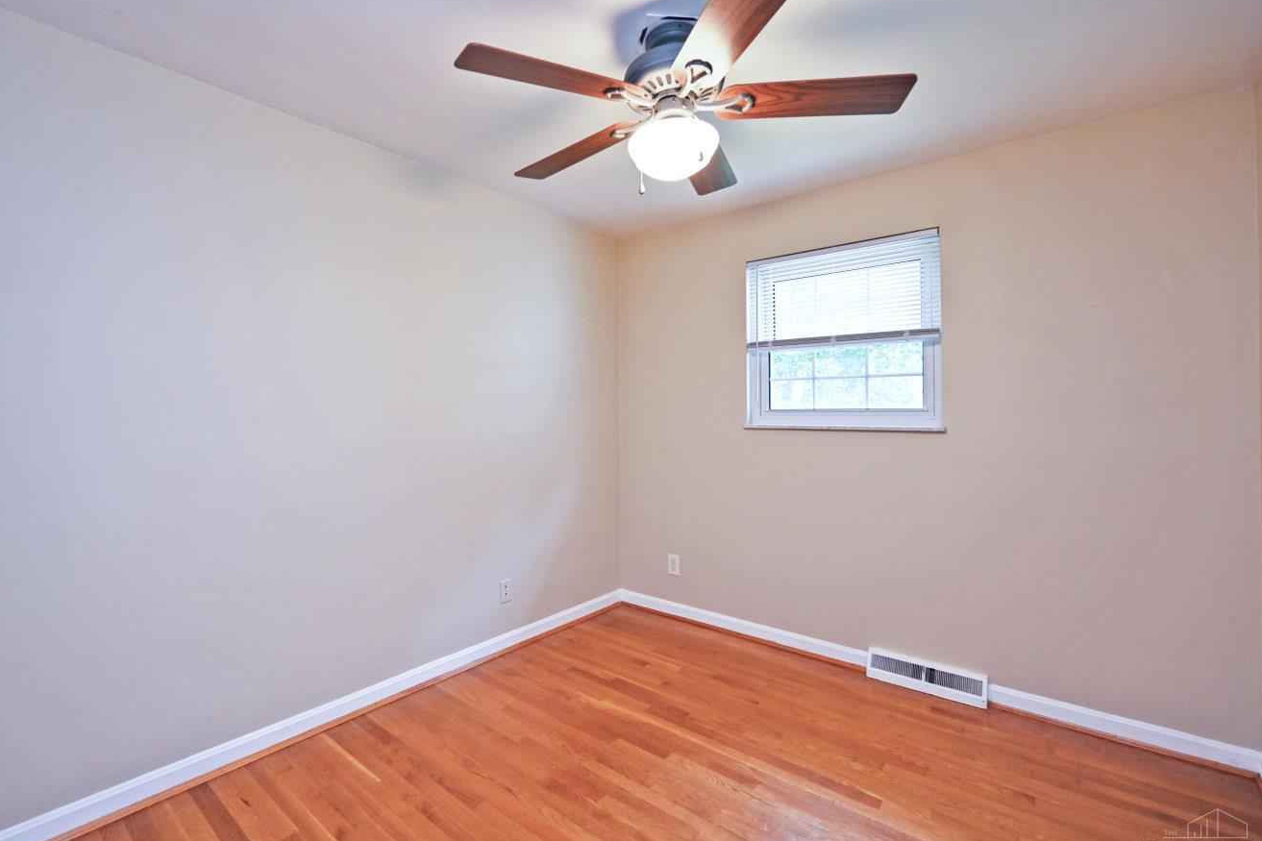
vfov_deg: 73.7
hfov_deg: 96.4
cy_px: 405
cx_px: 565
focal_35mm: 16
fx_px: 561
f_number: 4
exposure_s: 1/60
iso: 560
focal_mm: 14
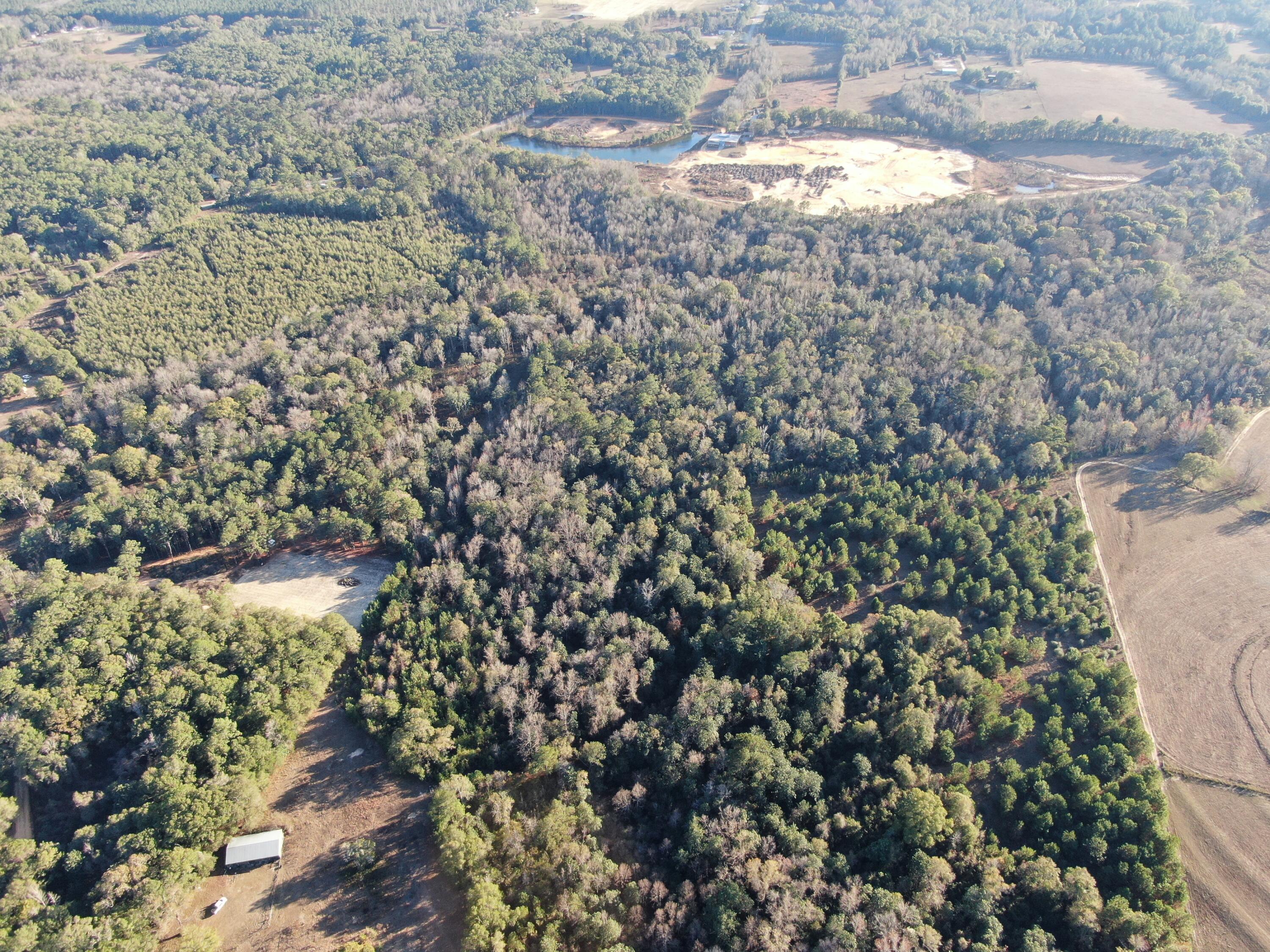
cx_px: 635
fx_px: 881
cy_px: 476
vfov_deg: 56.8
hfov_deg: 71.6
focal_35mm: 24
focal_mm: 4.39
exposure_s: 1/200
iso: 100
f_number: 2.8
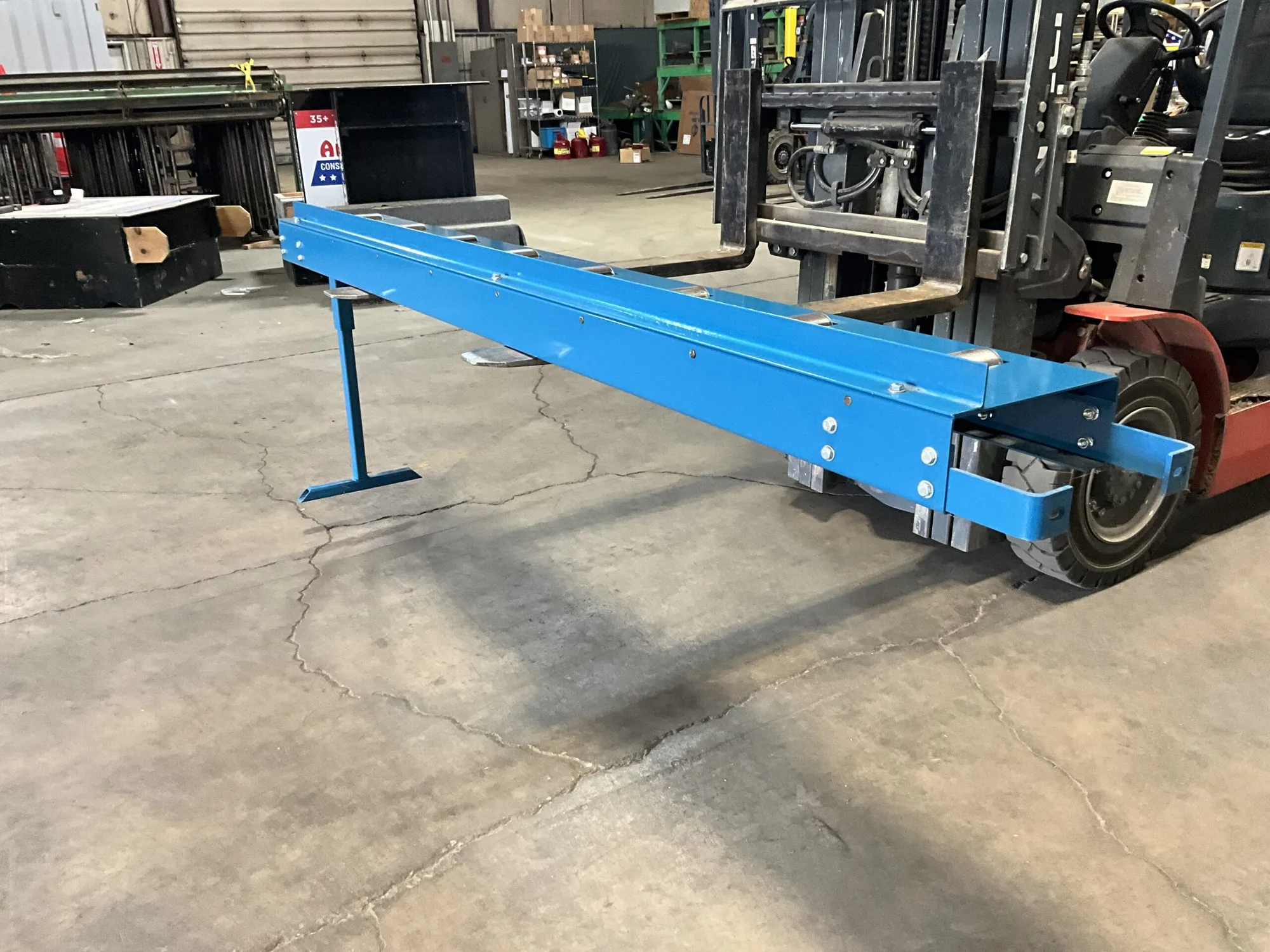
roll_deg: +1.7
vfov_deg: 48.2
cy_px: 476
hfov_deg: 61.7
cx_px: 635
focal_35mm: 29
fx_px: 1064
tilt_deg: -20.8
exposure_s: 1/44
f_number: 1.8
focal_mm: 3
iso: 320
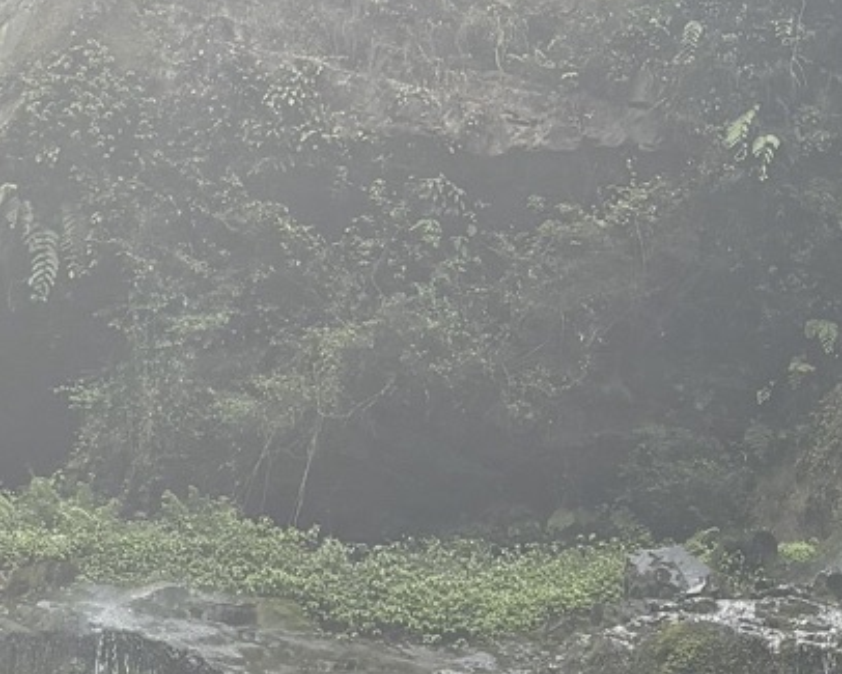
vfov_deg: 11.8
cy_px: 989
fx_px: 3116
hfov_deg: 15.2
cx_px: 792
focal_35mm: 125
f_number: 1.6
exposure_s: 1/626
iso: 50
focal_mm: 5.96
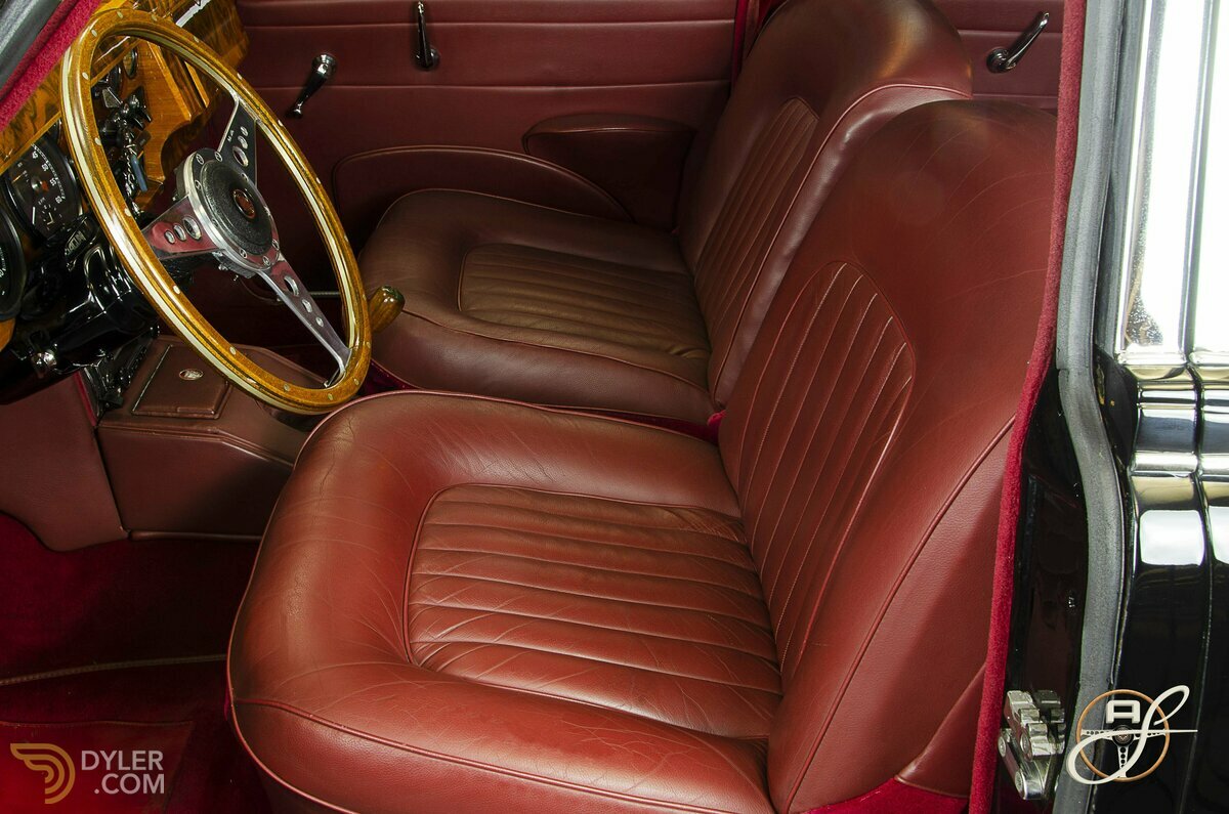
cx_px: 614
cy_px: 407
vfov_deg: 39.8
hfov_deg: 57.3
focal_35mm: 33
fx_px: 1124
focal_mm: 22
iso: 200
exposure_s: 1.3
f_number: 14
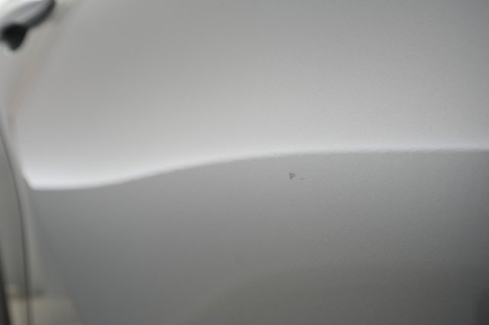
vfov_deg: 46.4
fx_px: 380
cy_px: 162
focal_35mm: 28
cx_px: 244
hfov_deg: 65.5
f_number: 4.5
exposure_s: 1/100
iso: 2500
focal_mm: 28
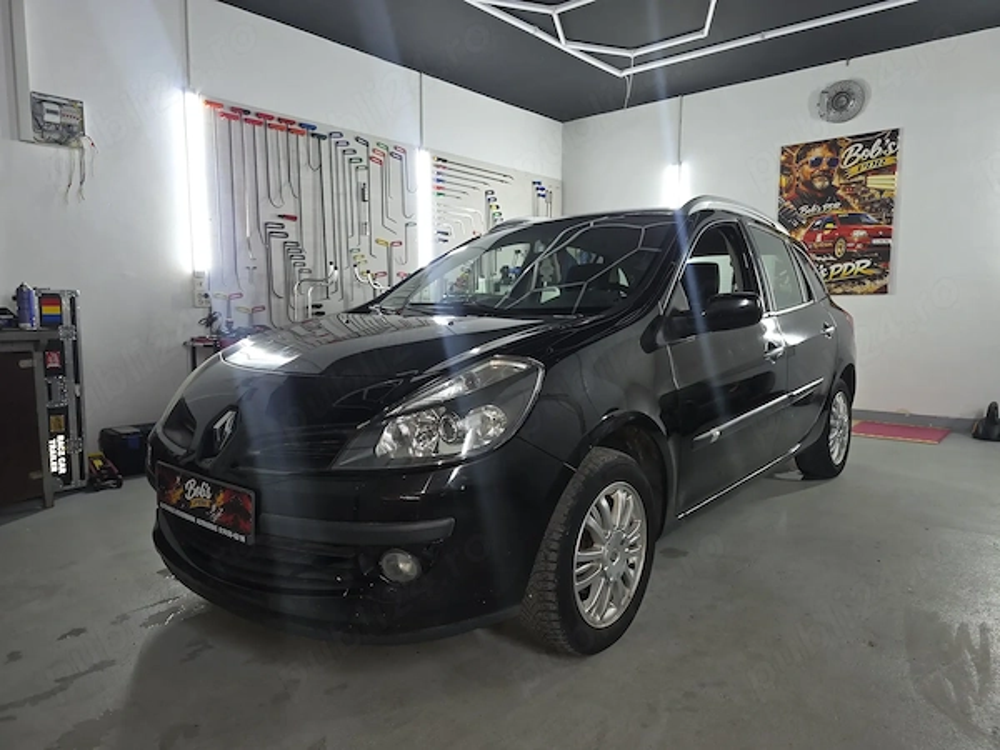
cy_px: 375
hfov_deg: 73.9
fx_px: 664
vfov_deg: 58.9
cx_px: 500
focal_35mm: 23
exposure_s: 1/50
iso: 125
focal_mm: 6.3
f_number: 1.7
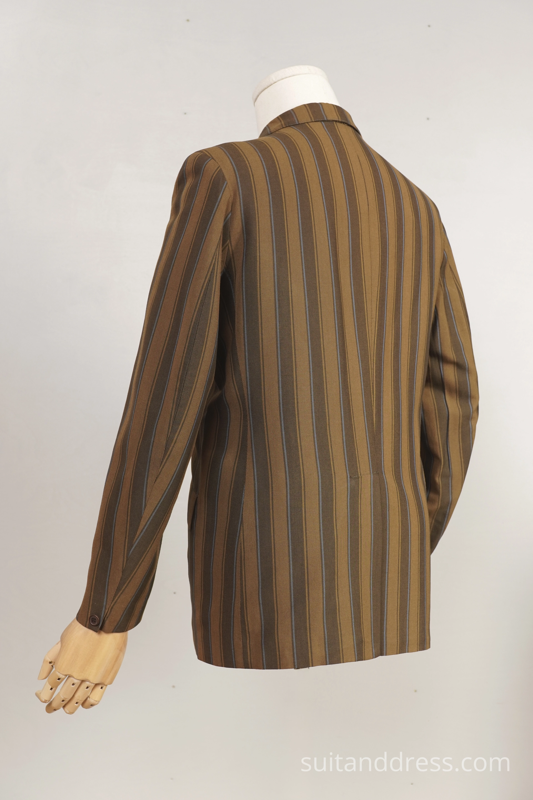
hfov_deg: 28.1
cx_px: 266
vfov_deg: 41.1
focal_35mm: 48
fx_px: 1066
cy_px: 400
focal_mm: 32
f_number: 5.6
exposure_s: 1/15
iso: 320
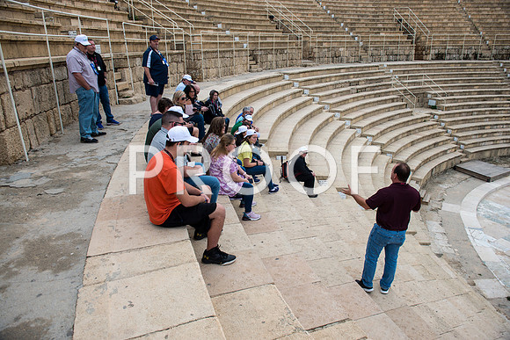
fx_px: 340
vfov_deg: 53.2
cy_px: 170
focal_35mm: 24
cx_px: 255
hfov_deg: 73.7
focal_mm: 24
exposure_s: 1/400
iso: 100
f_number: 3.5
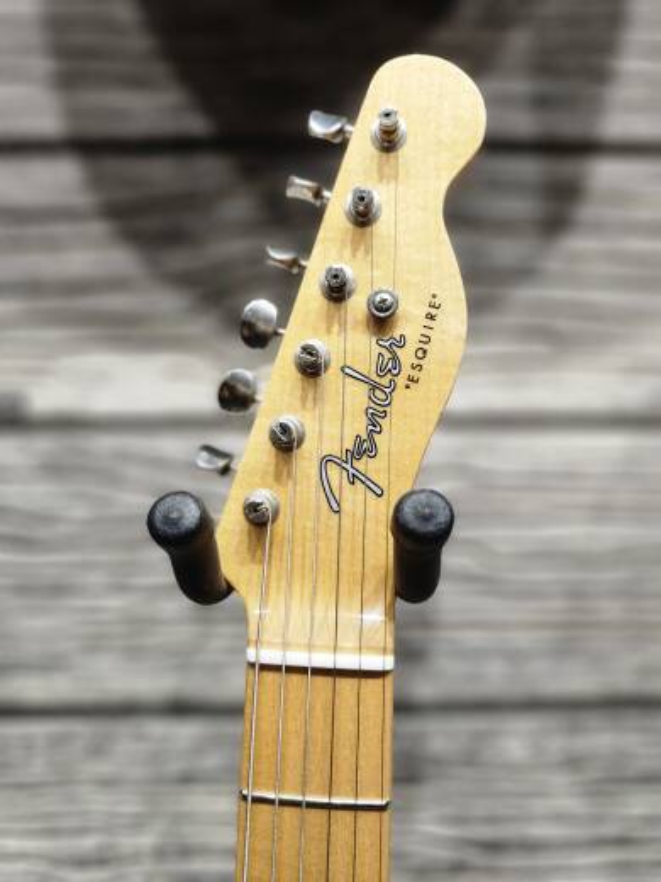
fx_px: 586
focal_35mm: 23
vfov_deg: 73.9
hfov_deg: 58.9
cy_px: 441
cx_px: 330
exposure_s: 1/120
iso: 80
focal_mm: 5.54
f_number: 1.8
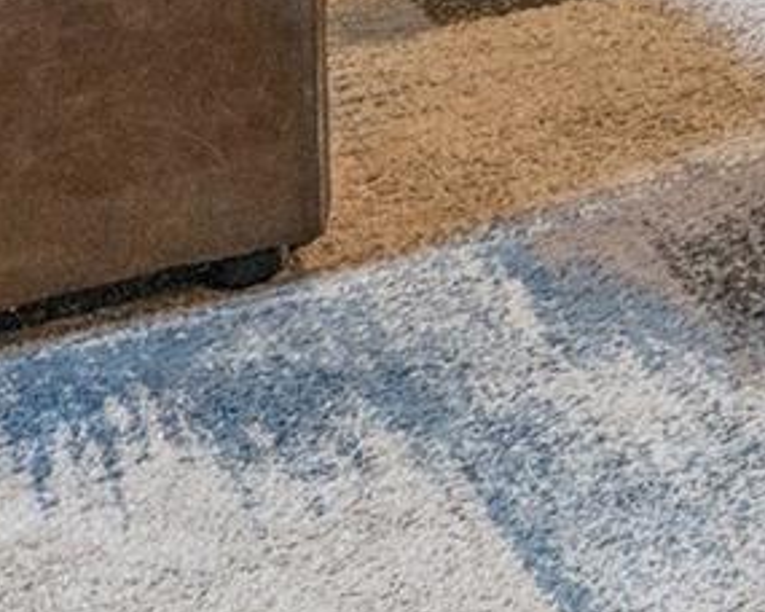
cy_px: -718
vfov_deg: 12.2
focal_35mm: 108
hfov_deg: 14.5
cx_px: 1565
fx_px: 2445
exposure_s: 1/80
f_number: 5.6
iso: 800
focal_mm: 16
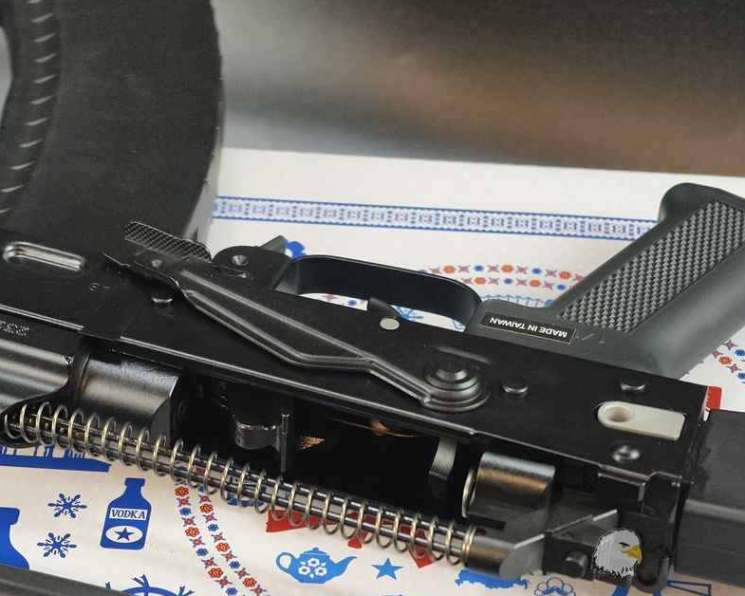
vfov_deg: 12.1
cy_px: 426
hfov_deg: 15.1
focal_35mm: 127
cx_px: 280
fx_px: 2800
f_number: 2.67
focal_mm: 22.48
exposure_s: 1/30
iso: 1147
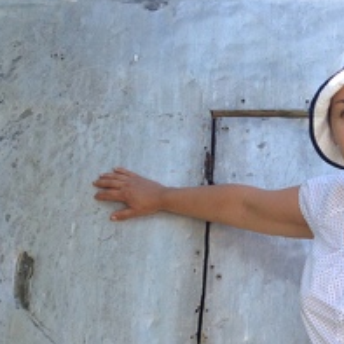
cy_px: 360
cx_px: 347
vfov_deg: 18.9
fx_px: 1001
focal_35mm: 89
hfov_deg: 19.0
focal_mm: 4.12
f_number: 2.4
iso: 50
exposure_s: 1/242
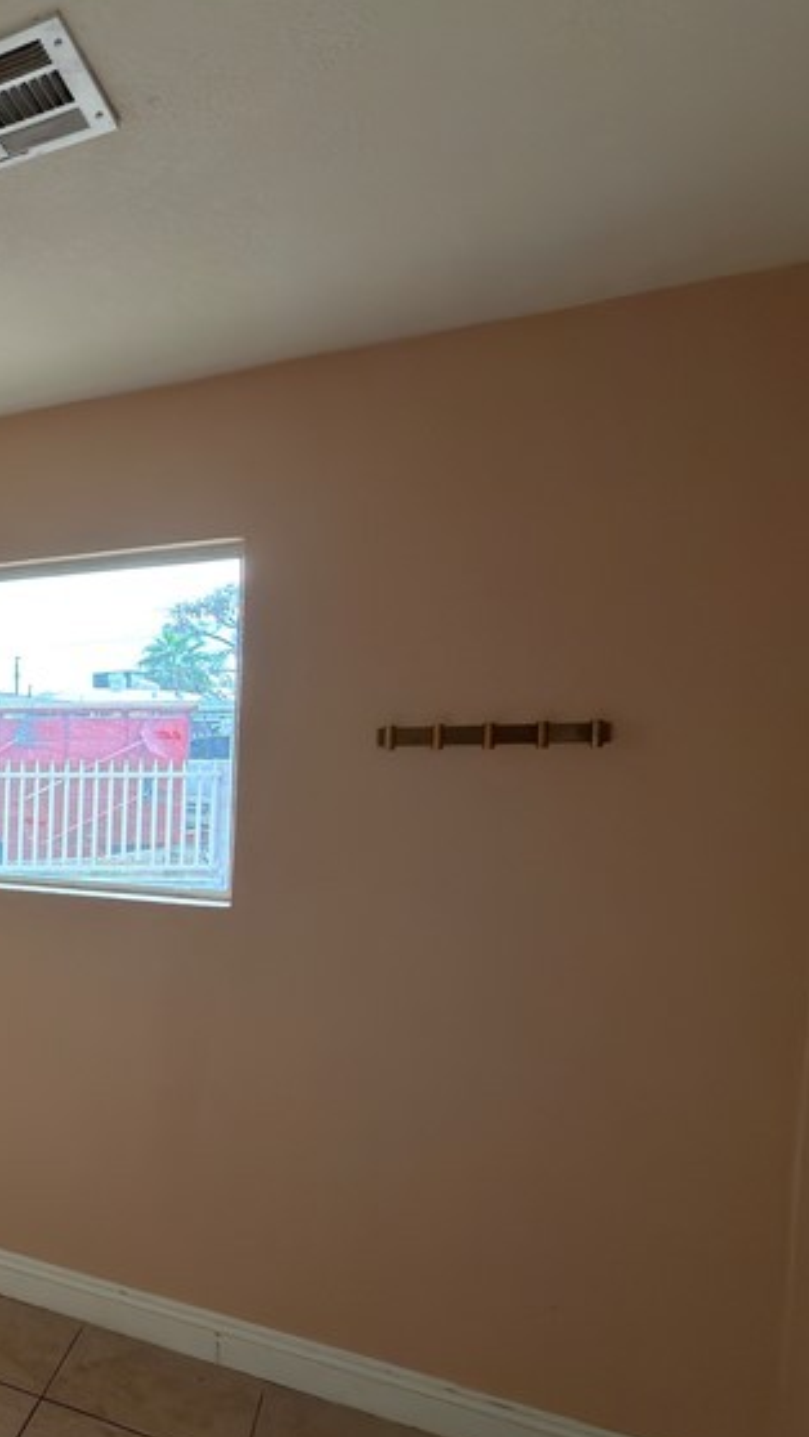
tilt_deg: -4.3
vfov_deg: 67.6
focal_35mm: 28
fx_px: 1067
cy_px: 811
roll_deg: +0.6
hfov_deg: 27.4
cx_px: -425
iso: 64
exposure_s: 1/120
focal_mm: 2.22
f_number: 2.2
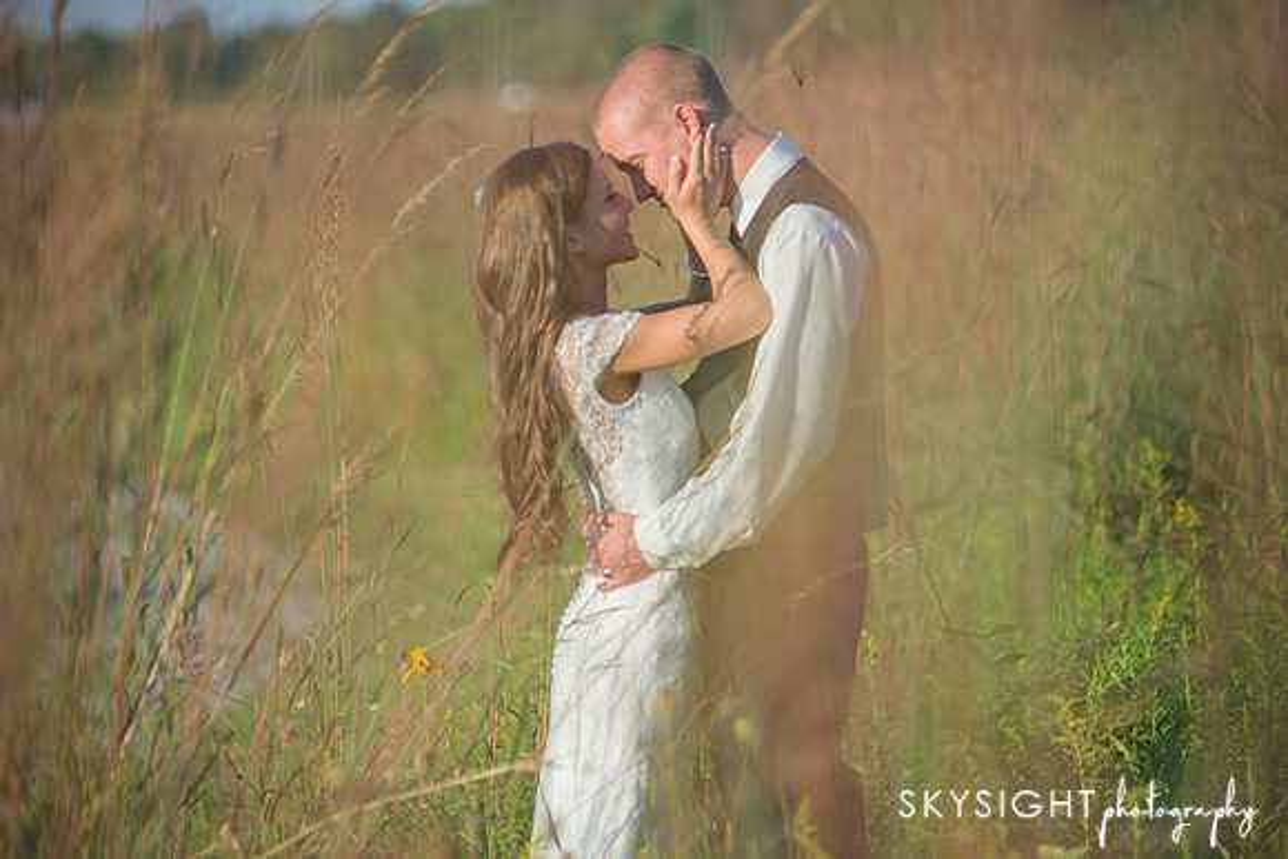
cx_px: 644
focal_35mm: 155
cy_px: 430
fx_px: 5547
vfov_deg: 8.9
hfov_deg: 13.2
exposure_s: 1/1600
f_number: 2.8
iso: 125
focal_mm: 155
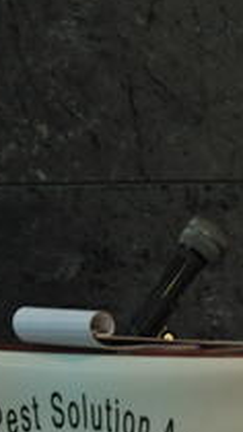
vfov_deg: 4.0
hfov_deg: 2.2
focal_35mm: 539
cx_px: 389
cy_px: 233
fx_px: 6179
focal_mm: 120
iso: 800
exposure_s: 1/40
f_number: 5.3
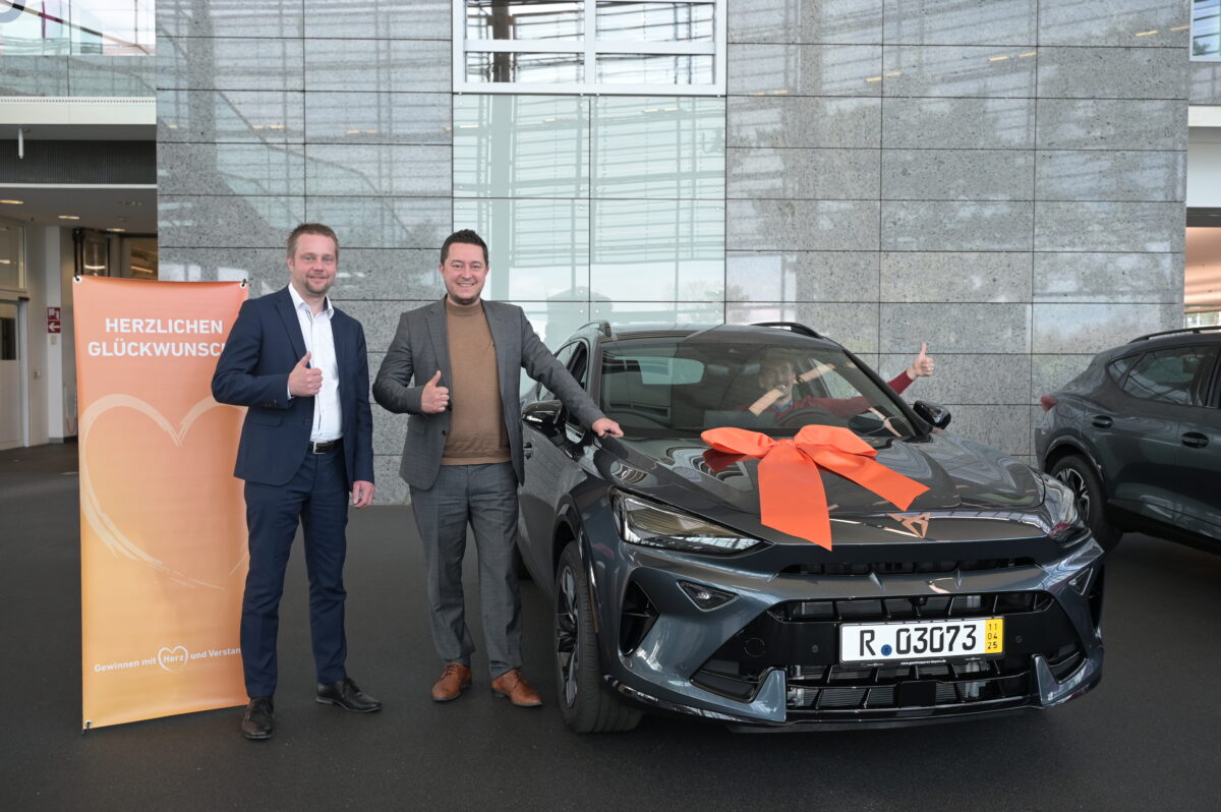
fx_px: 1067
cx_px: 610
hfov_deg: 59.5
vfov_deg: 41.6
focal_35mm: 32
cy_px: 406
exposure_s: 1/125
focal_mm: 31.5
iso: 1000
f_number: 5.6
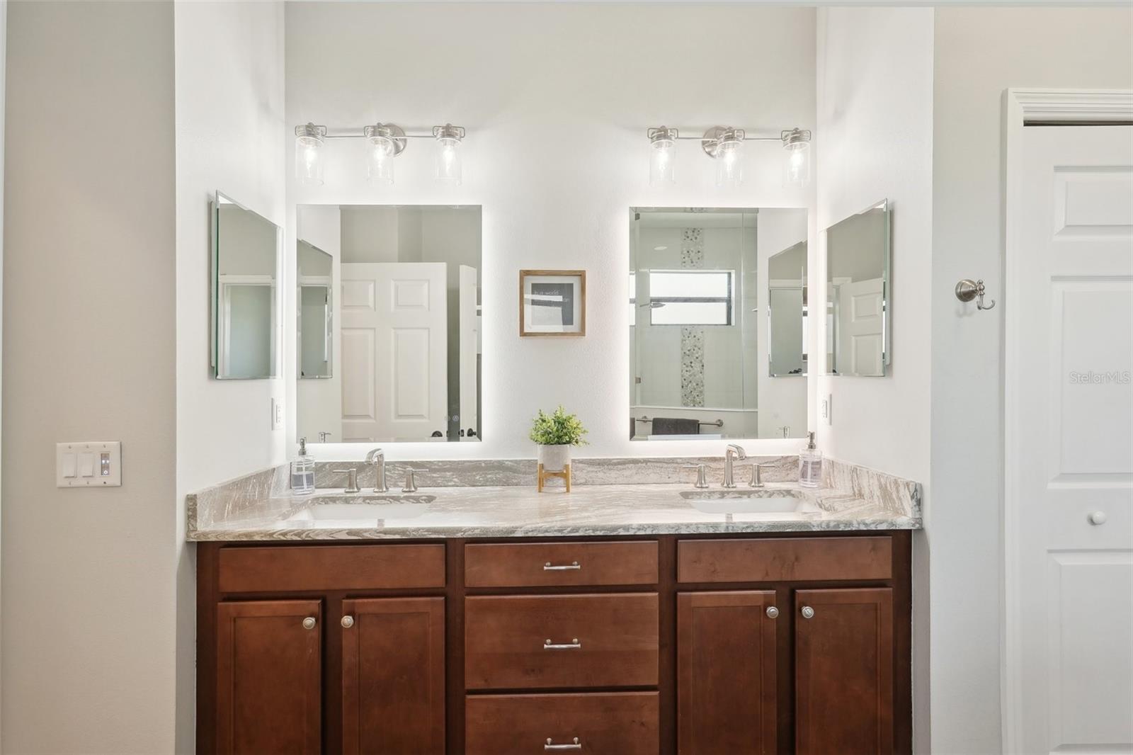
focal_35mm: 16
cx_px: 566
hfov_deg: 96.7
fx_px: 503
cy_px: 378
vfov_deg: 73.7
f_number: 8
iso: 400
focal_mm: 16
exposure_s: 1/50
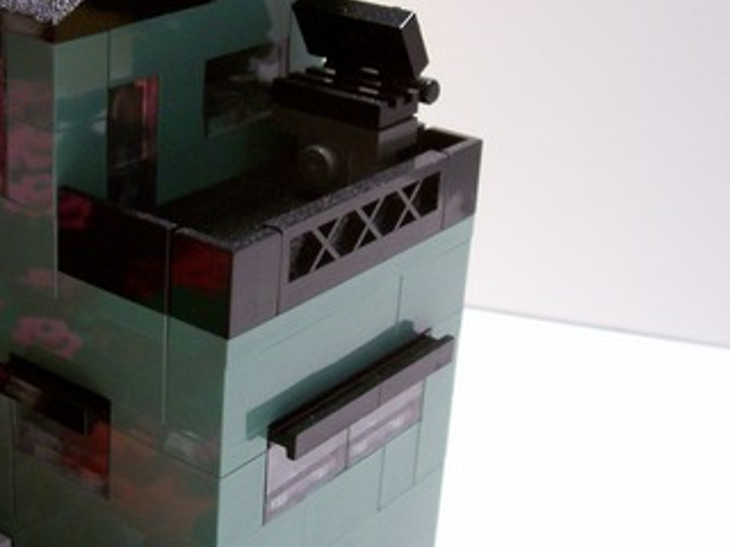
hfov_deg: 28.1
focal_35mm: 68
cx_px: 171
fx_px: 1434
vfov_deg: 21.5
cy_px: 180
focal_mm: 5.6
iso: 160
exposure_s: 1/10.2
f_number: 2.7
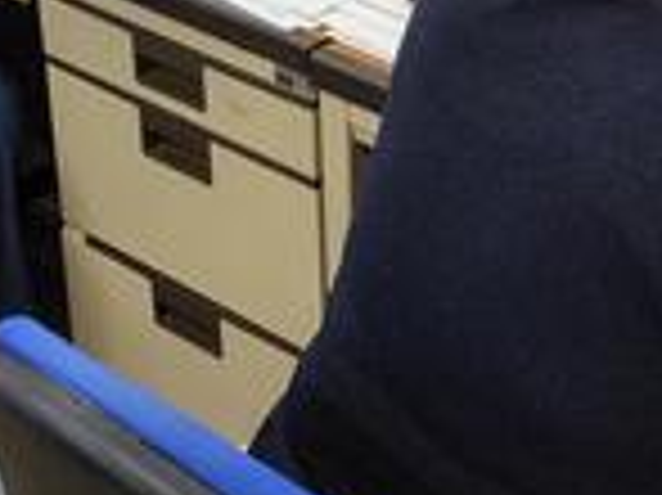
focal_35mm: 94
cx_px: 590
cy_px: -18
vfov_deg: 15.4
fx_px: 1796
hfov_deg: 20.5
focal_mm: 5.6
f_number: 1.9
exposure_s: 1/120
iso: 124
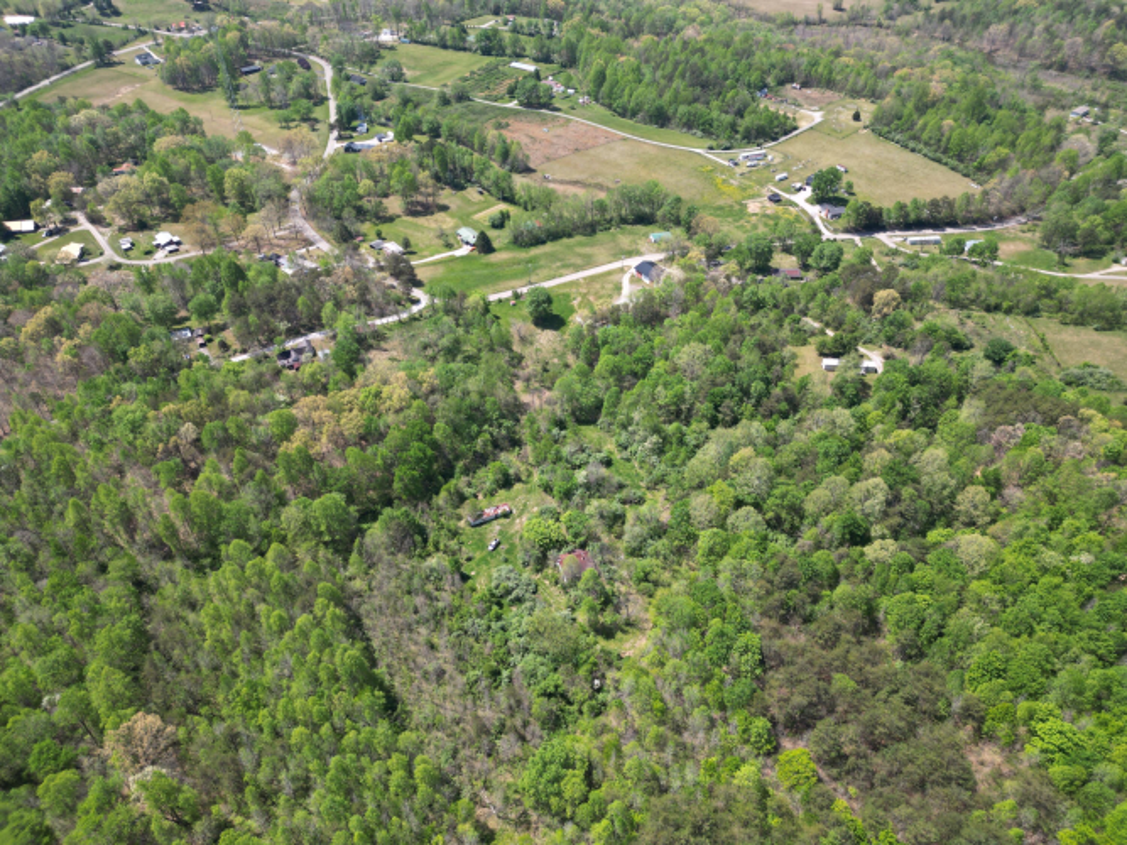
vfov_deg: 56.8
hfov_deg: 71.6
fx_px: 781
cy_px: 422
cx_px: 564
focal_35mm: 24
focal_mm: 6.72
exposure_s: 1/1250
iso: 100
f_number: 1.7
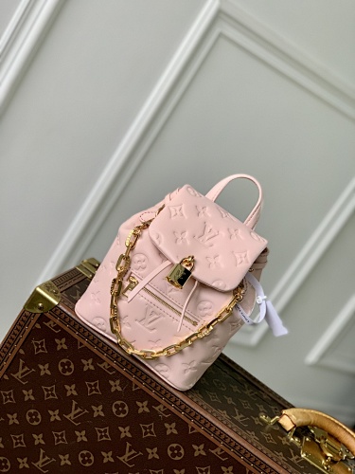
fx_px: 711
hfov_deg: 28.0
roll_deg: -33.4
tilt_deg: -14.8
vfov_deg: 36.8
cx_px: 178
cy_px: 237
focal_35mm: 52
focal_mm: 6
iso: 125
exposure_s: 1/119
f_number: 2.4
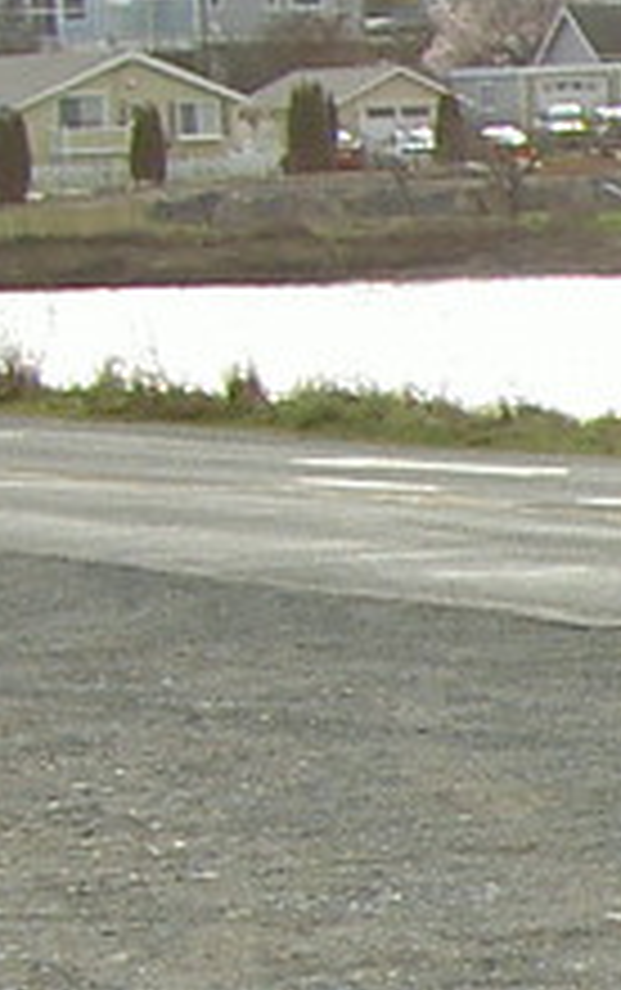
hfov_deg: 3.9
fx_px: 8102
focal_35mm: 300
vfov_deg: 6.9
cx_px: 3154
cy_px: 1642
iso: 50
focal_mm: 8
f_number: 4.7
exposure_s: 1/250
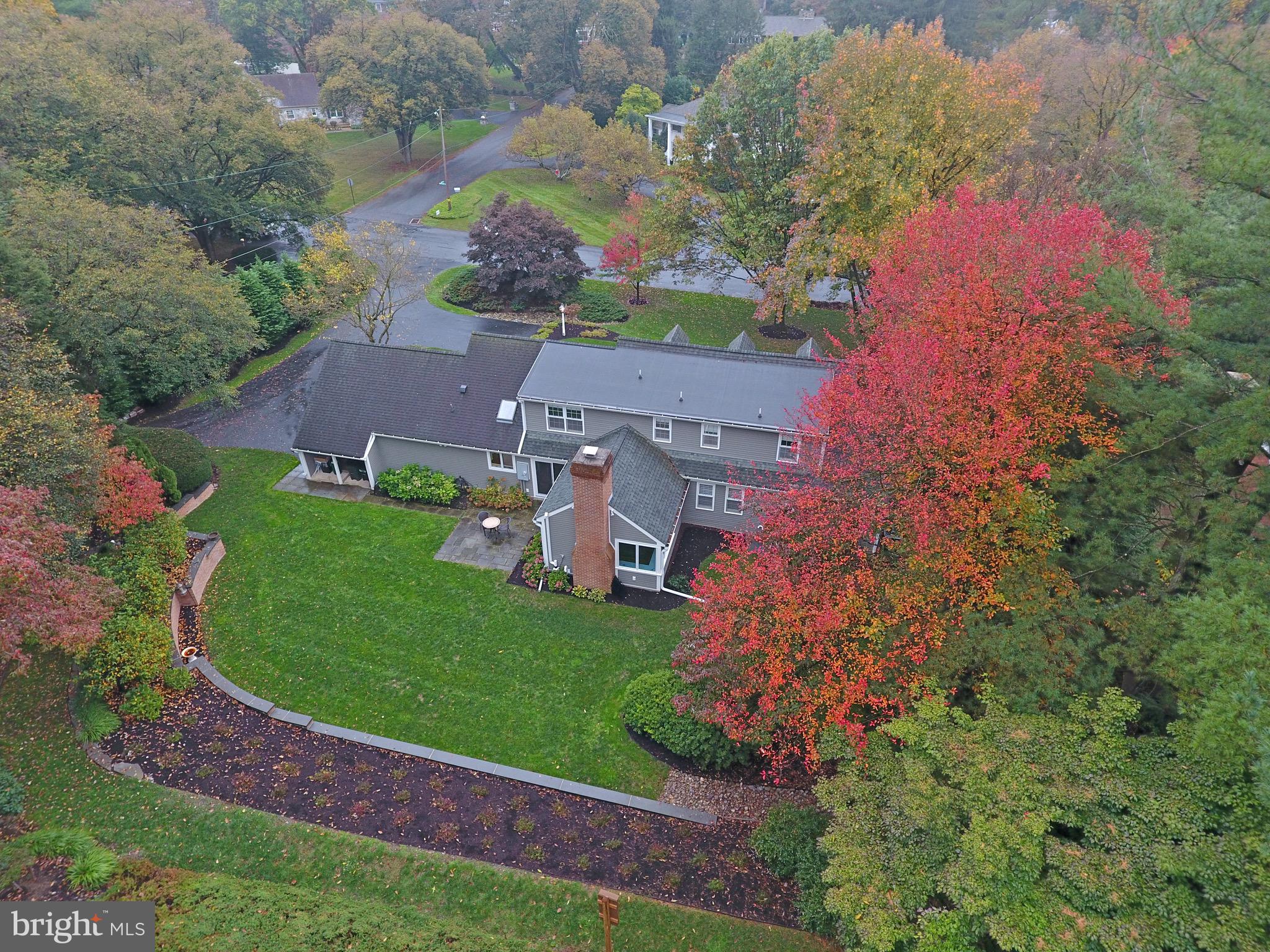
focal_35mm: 20
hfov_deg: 81.7
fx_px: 734
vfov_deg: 66.0
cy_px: 476
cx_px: 635
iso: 110
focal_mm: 3.61
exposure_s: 1/100
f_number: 2.8
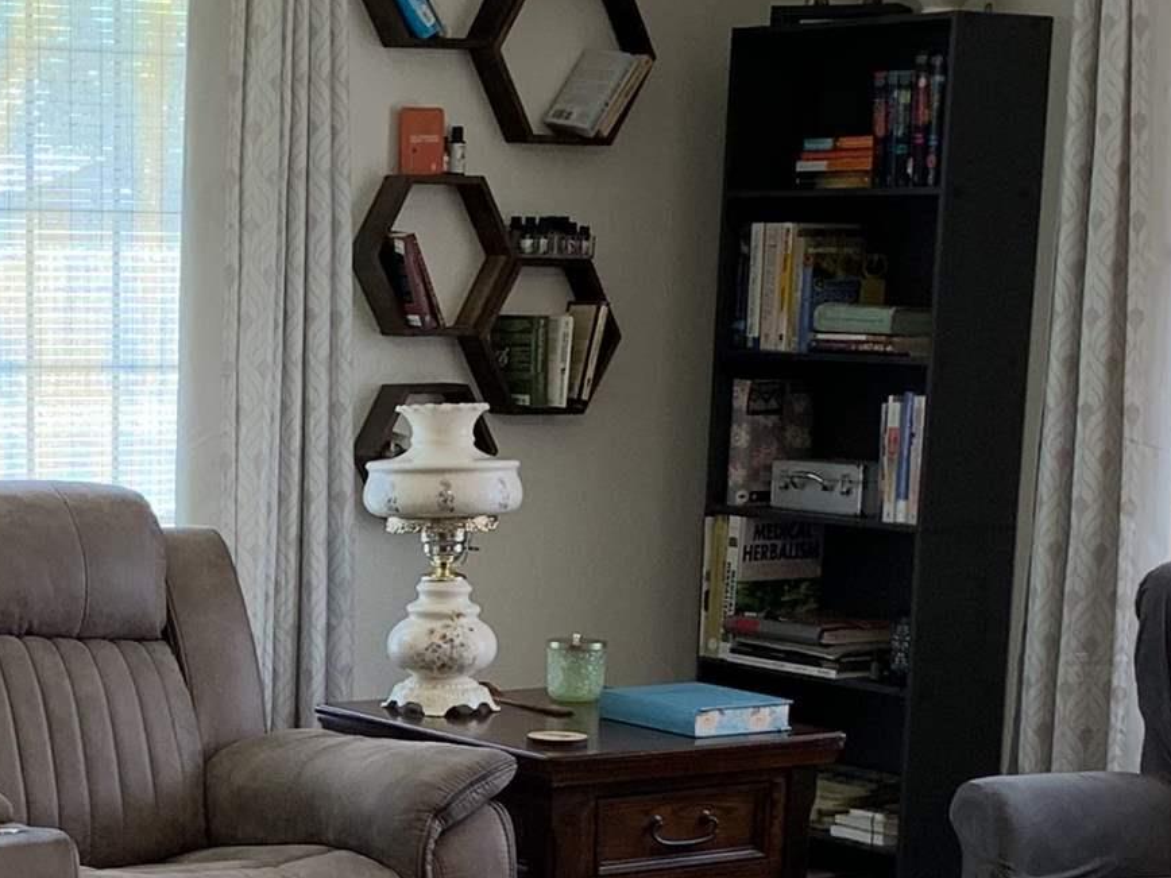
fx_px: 3112
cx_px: 263
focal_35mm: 92
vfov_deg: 15.7
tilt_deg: -12.2
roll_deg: -1.1
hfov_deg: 21.1
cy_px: 944
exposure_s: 1/60
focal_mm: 4.25
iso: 64
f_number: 1.8
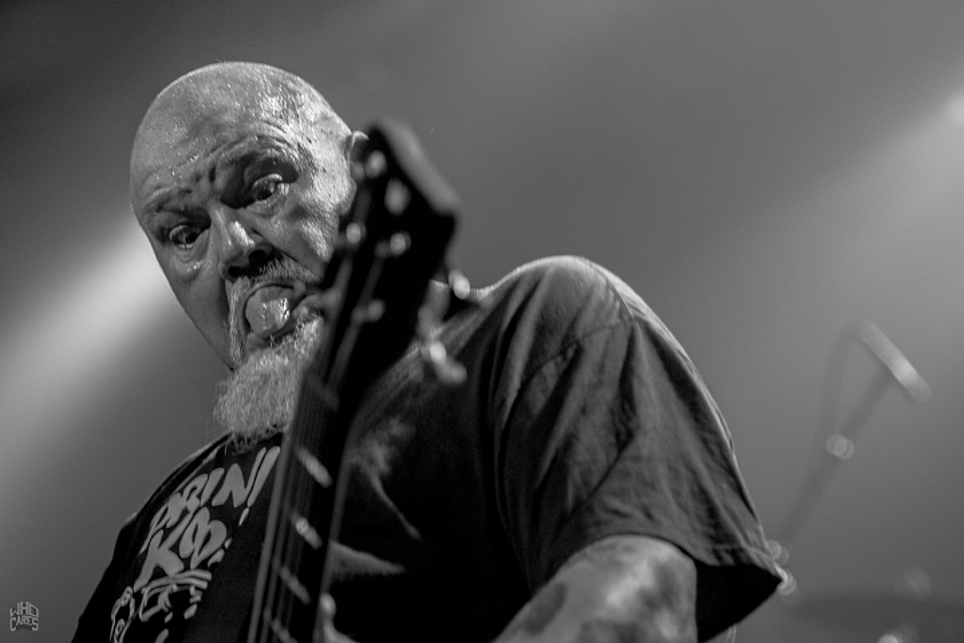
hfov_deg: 14.9
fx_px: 3695
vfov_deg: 9.9
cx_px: 482
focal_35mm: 138
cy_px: 322
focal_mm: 92
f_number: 2.8
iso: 1250
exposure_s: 1/100
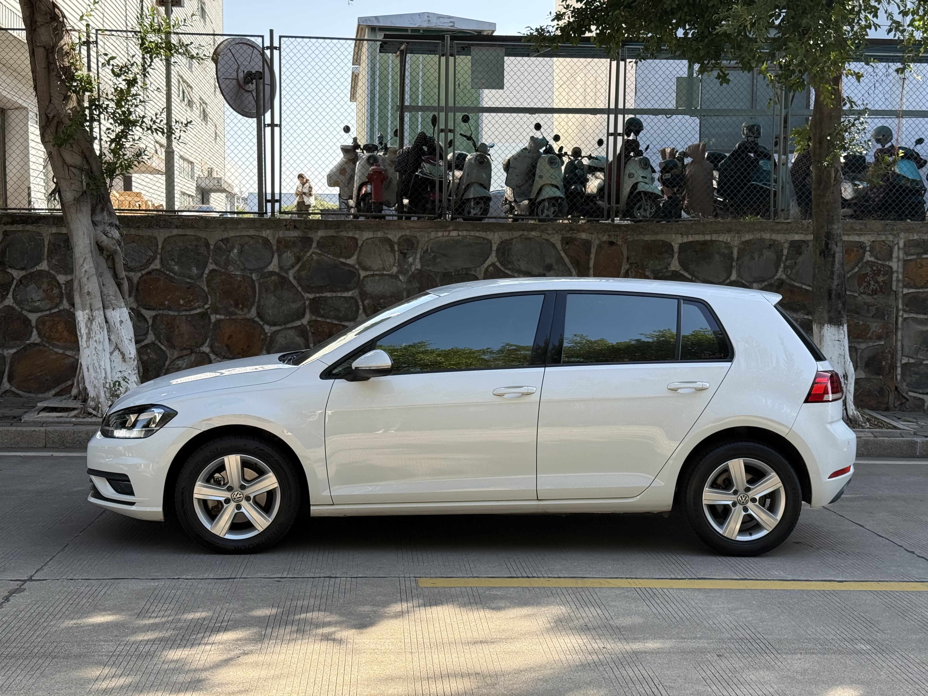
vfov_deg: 30.3
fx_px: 1287
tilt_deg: -3.3
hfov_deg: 39.7
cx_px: 464
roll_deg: +0.2
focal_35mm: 48
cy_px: 348
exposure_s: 1/1116
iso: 100
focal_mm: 6.76
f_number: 1.78
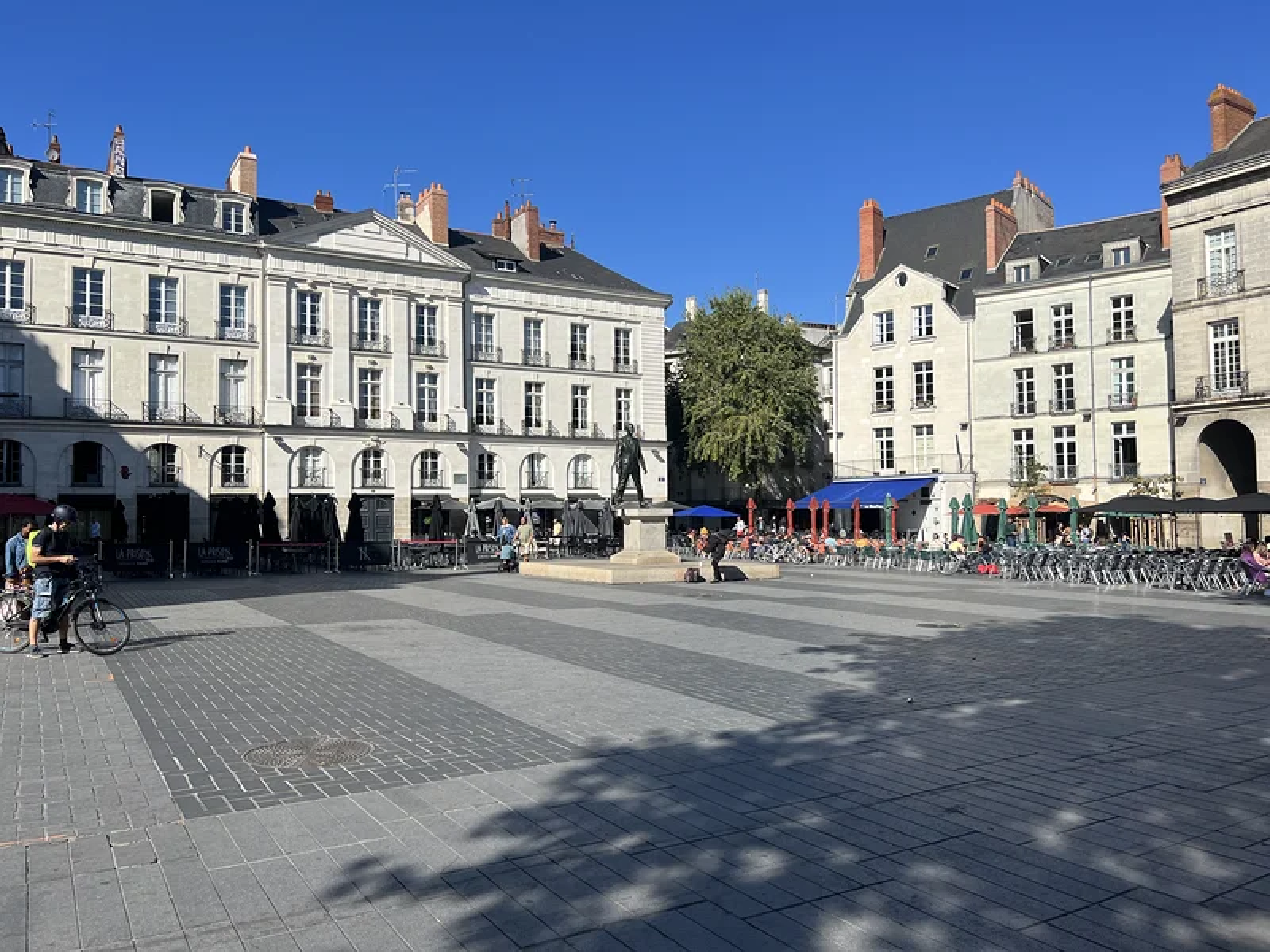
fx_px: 954
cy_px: 476
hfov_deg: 67.3
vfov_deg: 53.1
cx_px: 635
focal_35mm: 26
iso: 50
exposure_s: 1/5882
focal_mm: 5.7
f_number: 1.5
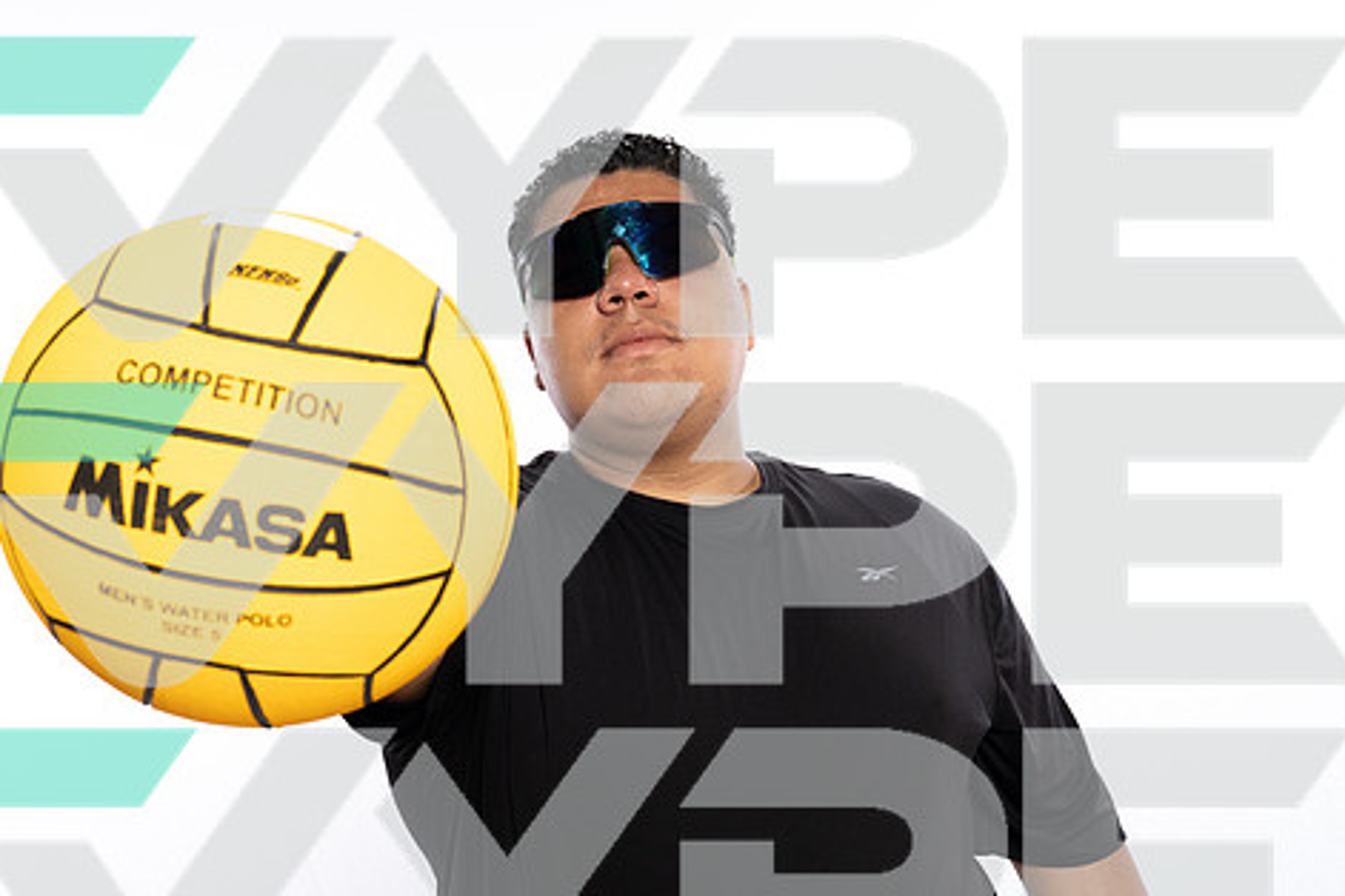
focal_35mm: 48
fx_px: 1793
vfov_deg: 28.0
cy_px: 535
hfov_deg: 41.1
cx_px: 634
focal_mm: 39
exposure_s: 1/250
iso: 1250
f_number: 10
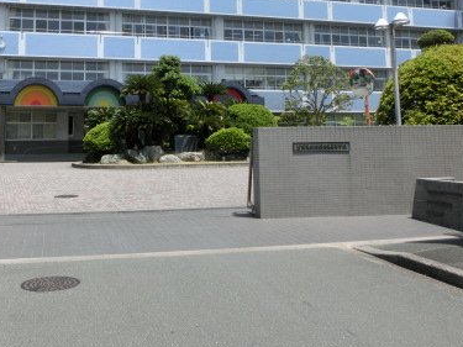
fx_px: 548
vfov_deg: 34.0
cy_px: 65
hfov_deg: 45.2
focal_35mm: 41
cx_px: 161
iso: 80
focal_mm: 4.24
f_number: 3
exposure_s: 1/1000
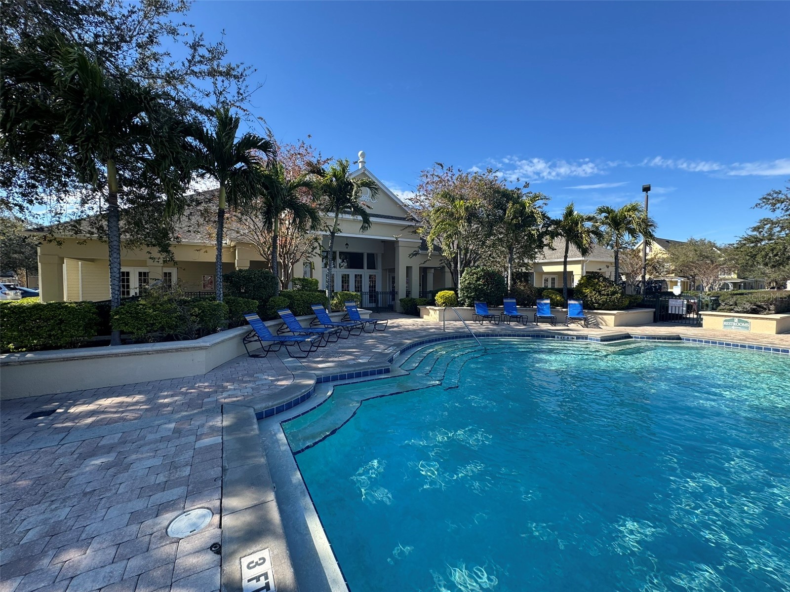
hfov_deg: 102.1
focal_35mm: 14
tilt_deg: -2.6
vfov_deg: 85.7
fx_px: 320
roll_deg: +2.1
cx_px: 395
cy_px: 296
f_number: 2.2
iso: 50
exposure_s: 1/669
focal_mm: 2.22
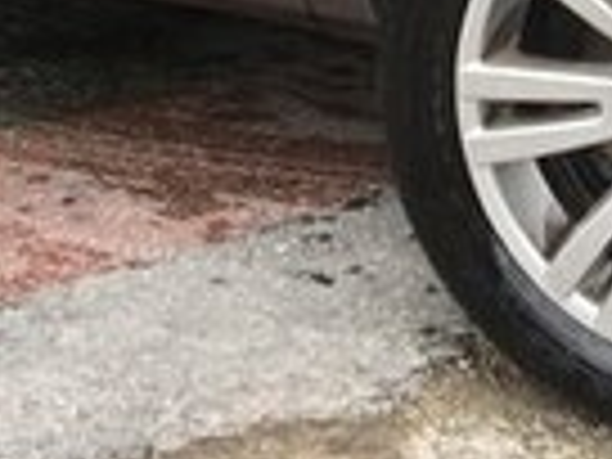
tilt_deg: -9.7
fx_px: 2493
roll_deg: -6.6
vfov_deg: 9.7
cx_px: 756
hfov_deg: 13.6
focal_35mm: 141
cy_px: -488
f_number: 2.2
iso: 25
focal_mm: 4.15
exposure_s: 1/142
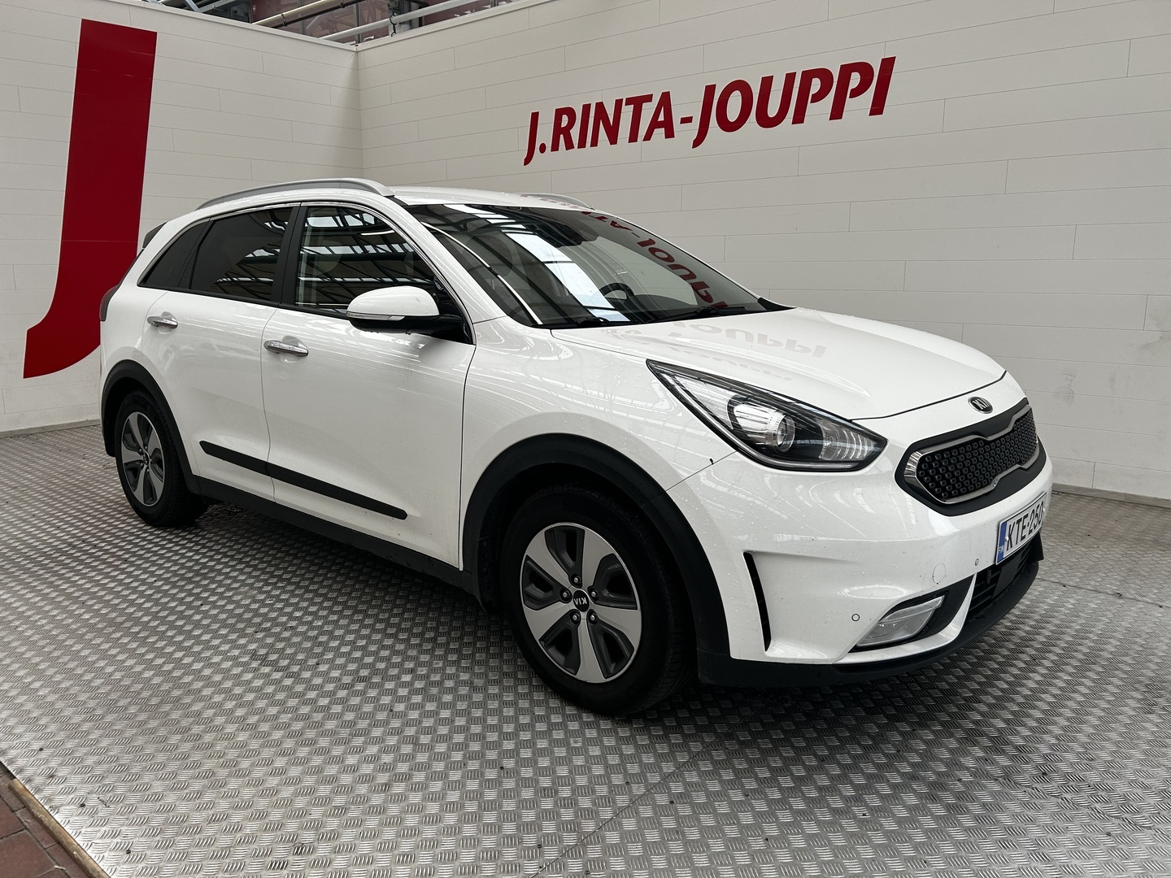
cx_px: 586
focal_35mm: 26
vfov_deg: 53.1
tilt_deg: -9.9
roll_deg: +1.0
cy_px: 439
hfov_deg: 67.3
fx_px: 880
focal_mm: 5.7
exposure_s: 1/949
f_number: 1.5
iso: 50
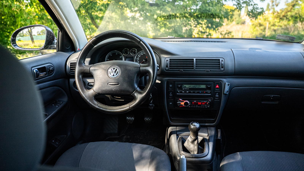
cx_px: 152
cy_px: 86
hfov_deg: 72.3
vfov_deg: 44.6
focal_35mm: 26
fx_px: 208
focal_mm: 24
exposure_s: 1/200
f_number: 2.8
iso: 1600
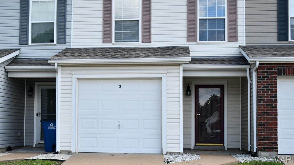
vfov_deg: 29.6
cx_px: 151
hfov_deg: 50.5
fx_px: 312
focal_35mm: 40
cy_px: 65
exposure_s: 1/800
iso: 160
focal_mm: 25
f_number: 4
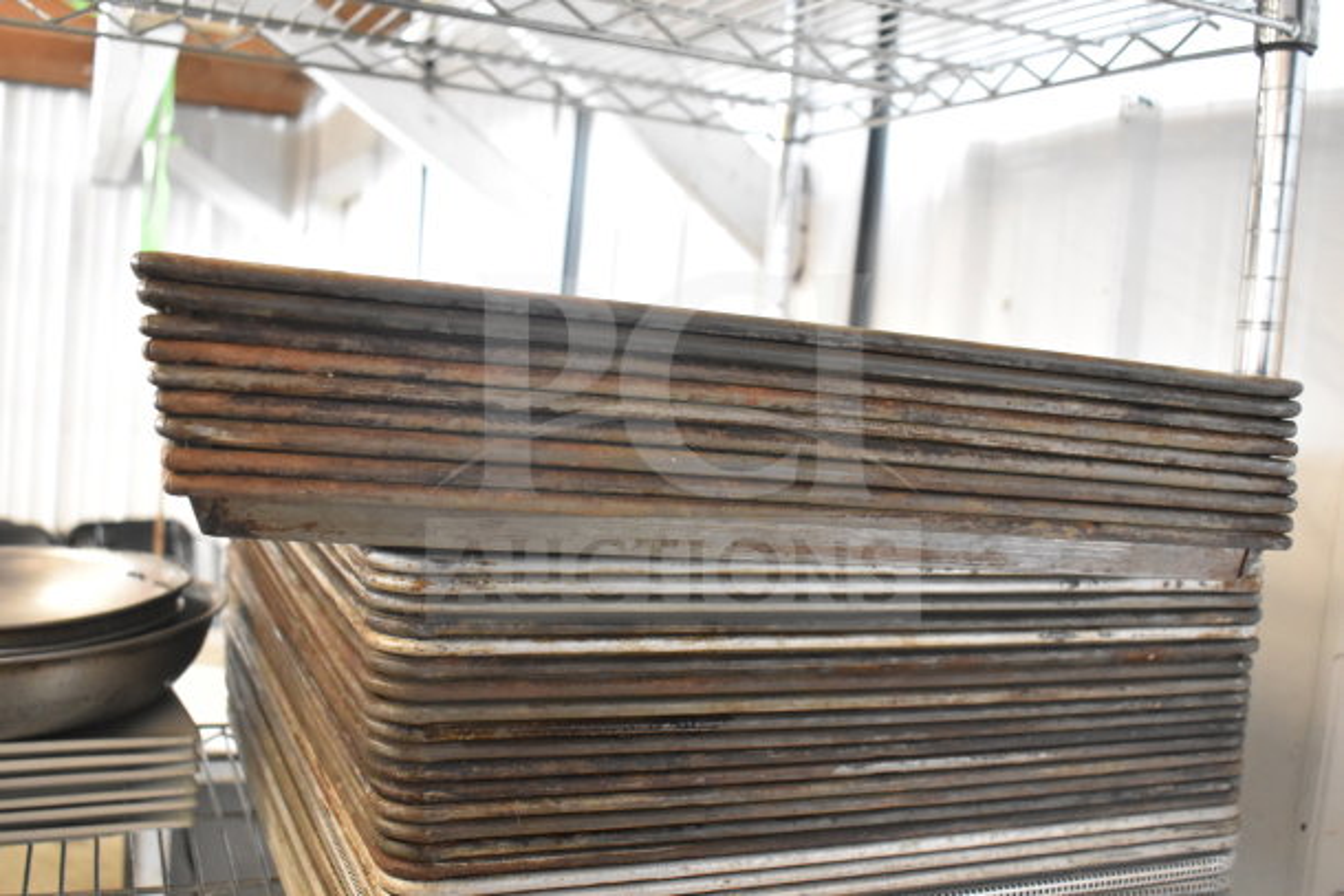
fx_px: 1344
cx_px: 672
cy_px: 448
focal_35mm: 36
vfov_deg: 36.9
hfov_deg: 53.1
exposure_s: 1/40
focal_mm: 24
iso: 3600
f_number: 4
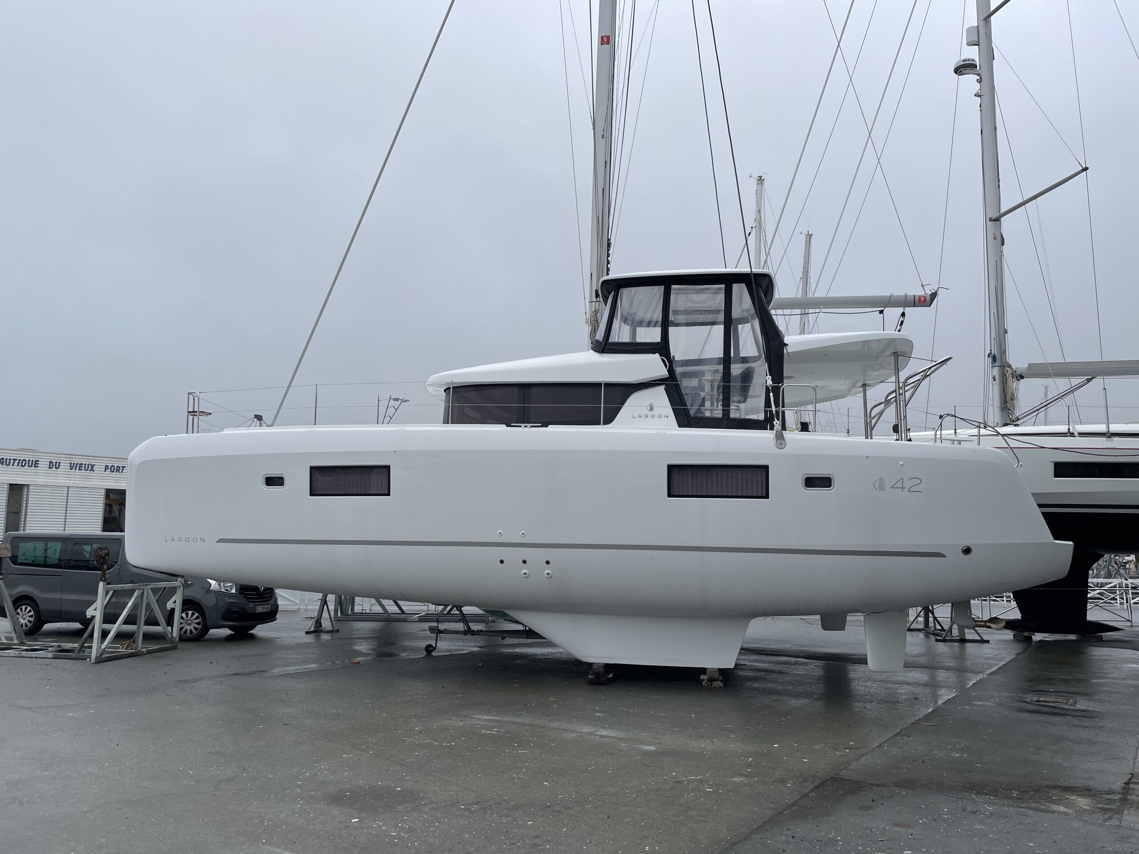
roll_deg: +0.7
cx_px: 570
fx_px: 856
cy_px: 427
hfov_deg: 67.3
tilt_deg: +8.0
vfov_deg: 53.1
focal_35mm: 26
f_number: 1.6
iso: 32
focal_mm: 4.2
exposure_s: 1/1135
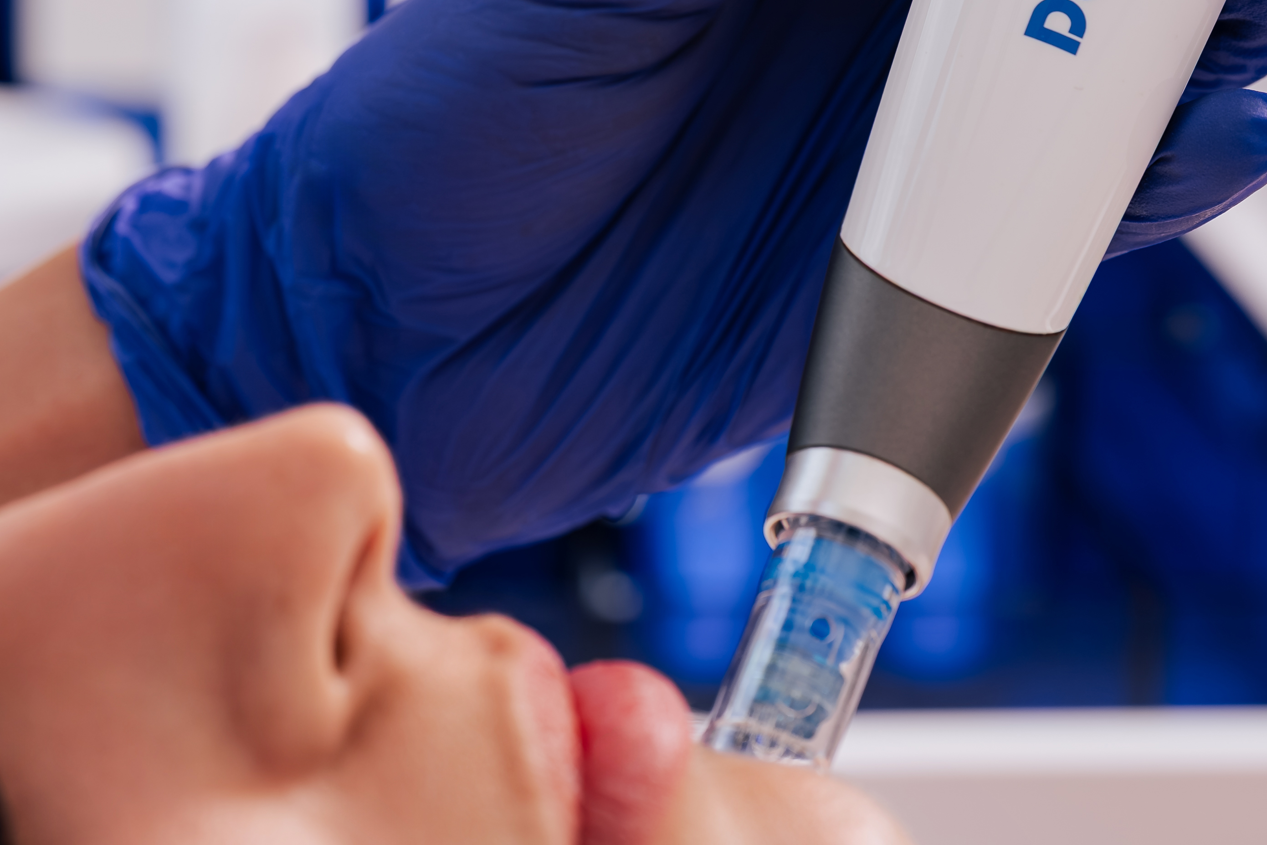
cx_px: 456
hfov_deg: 16.2
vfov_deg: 10.8
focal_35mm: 126
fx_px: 4434
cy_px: 102
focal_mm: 50
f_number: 4
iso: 125
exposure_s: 1/250
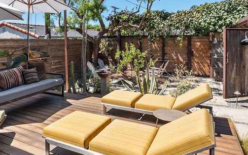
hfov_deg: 68.0
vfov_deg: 44.2
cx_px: 104
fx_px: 182
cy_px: 36
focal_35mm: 27
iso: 64
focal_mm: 13
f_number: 10
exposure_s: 1/20
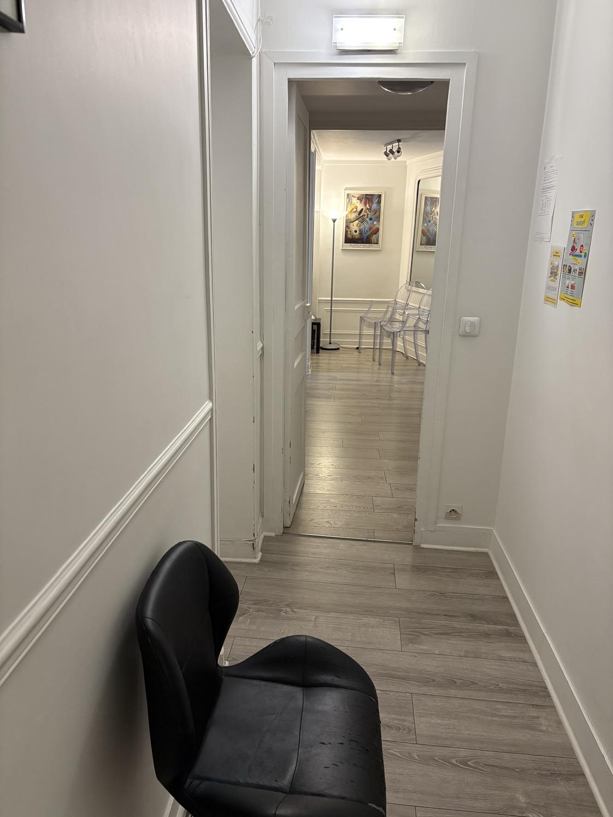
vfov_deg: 67.3
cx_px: 306
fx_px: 614
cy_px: 408
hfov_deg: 53.1
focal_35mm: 26
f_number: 1.6
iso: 250
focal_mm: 5.96
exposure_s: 1/50
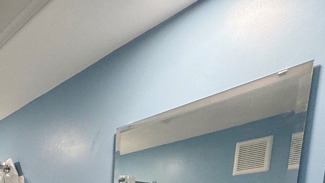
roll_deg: +0.4
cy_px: 293
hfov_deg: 44.0
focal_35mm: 39
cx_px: -1
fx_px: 336
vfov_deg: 22.9
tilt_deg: -9.8
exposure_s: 1/120
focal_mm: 2.22
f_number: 2.2
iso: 250
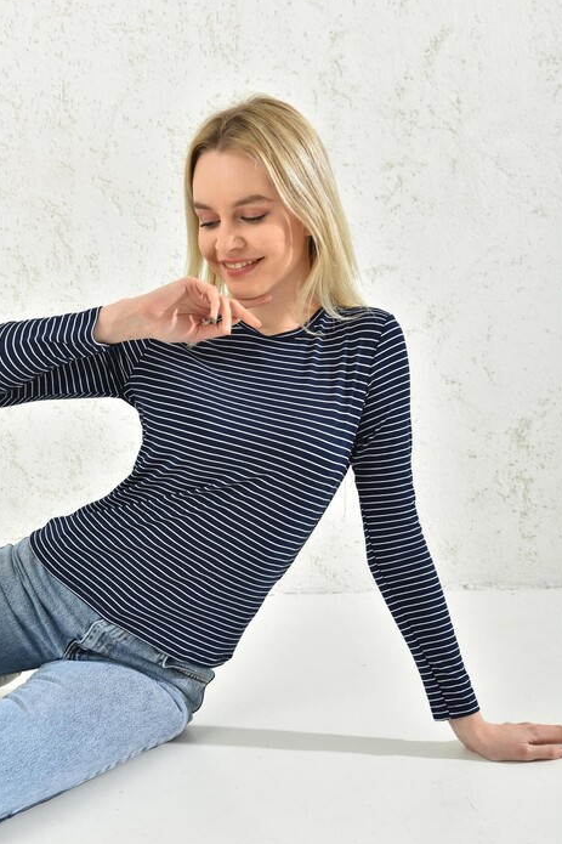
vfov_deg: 47.4
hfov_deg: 32.6
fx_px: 960
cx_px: 277
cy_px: 429
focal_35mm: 41
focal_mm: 38
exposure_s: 1/160
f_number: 7.1
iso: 100
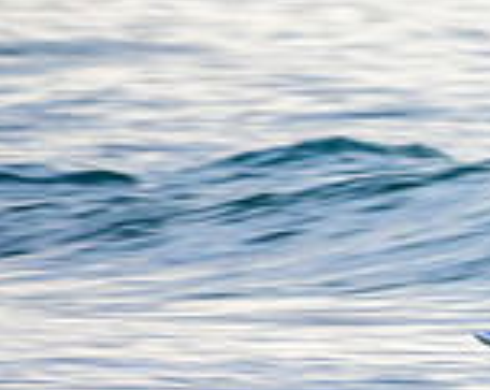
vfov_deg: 0.6
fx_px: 38994
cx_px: 877
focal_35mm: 2694
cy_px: 79
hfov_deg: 0.7
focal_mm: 500
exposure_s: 1/50
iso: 180
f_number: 5.6
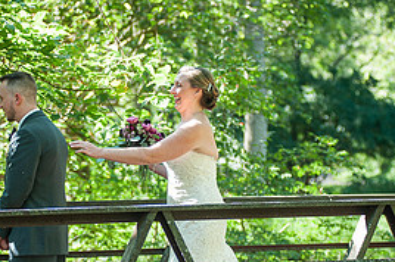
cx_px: 130
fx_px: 1896
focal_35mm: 173
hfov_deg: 11.9
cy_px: 200
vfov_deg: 7.9
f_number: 2.8
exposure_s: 1/250
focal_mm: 80
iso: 160
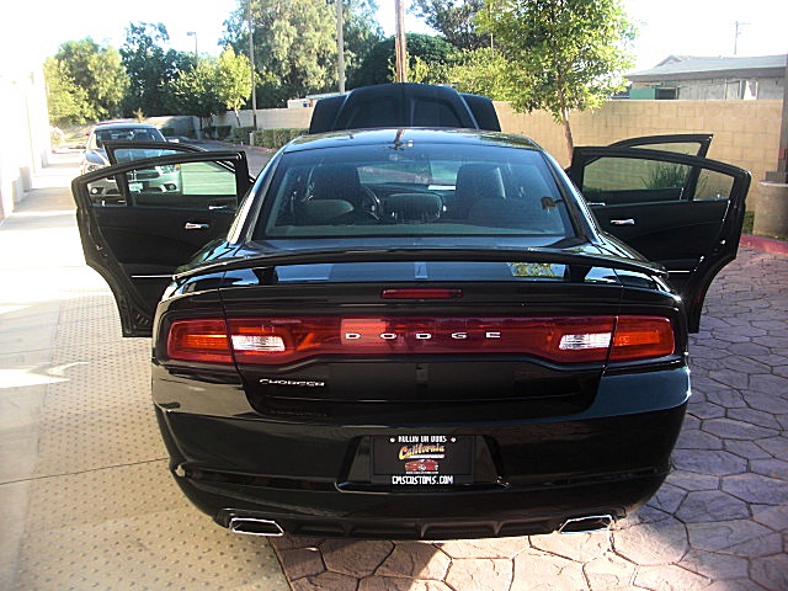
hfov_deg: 51.4
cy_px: 296
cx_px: 394
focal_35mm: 36
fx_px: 820
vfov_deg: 39.7
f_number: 2.8
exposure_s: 1/125
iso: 50
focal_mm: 6.3
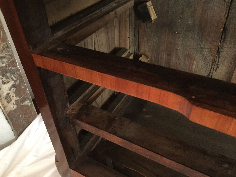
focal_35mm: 29
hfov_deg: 61.7
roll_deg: +1.4
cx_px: 118
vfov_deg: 48.2
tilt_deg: -38.8
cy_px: 88
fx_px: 198
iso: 500
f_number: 2.2
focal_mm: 4.15
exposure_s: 1/17
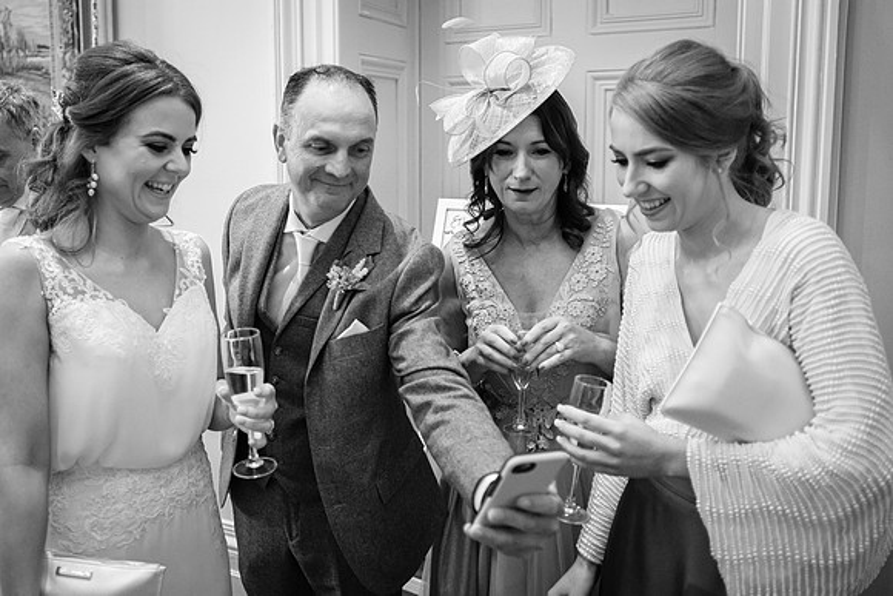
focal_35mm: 32
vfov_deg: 41.0
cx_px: 372
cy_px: 229
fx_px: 792
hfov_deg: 58.5
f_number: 1.6
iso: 2500
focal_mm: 16
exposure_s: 1/160
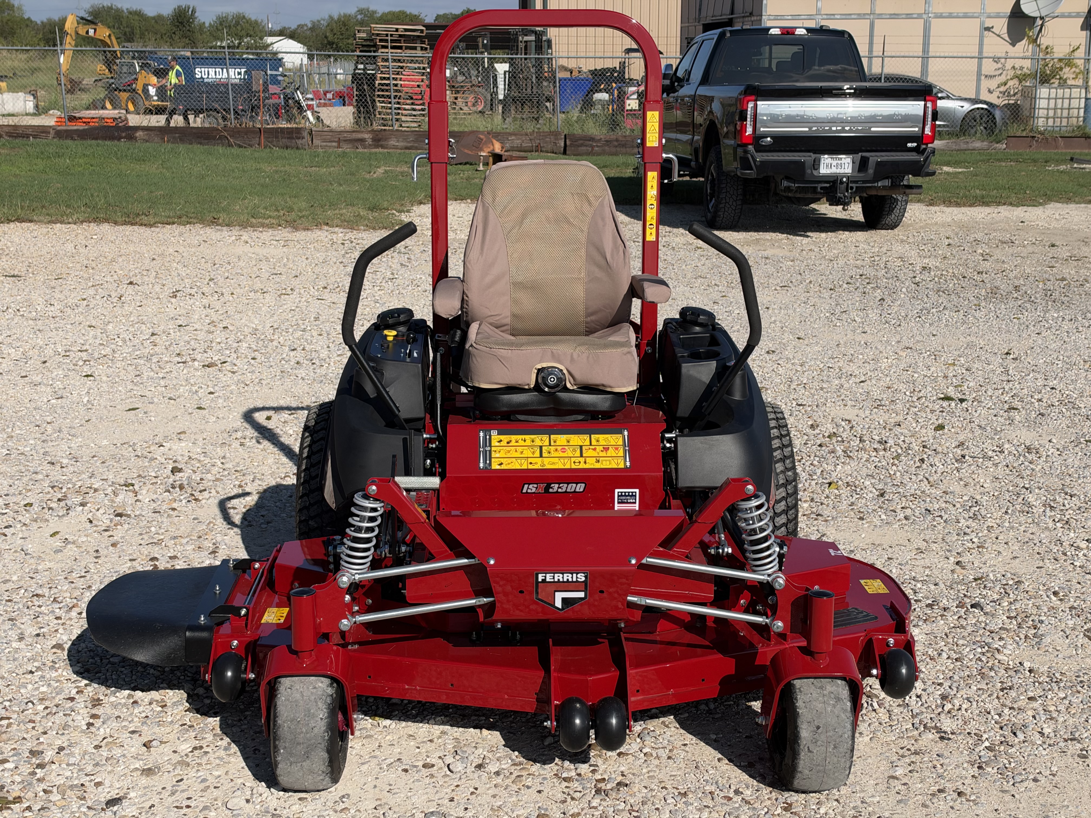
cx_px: 546
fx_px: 1513
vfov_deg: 30.3
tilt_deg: -13.3
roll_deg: +0.0
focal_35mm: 48
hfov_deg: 39.7
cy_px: 409
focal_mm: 6.93
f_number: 1.8
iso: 64
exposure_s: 1/6711
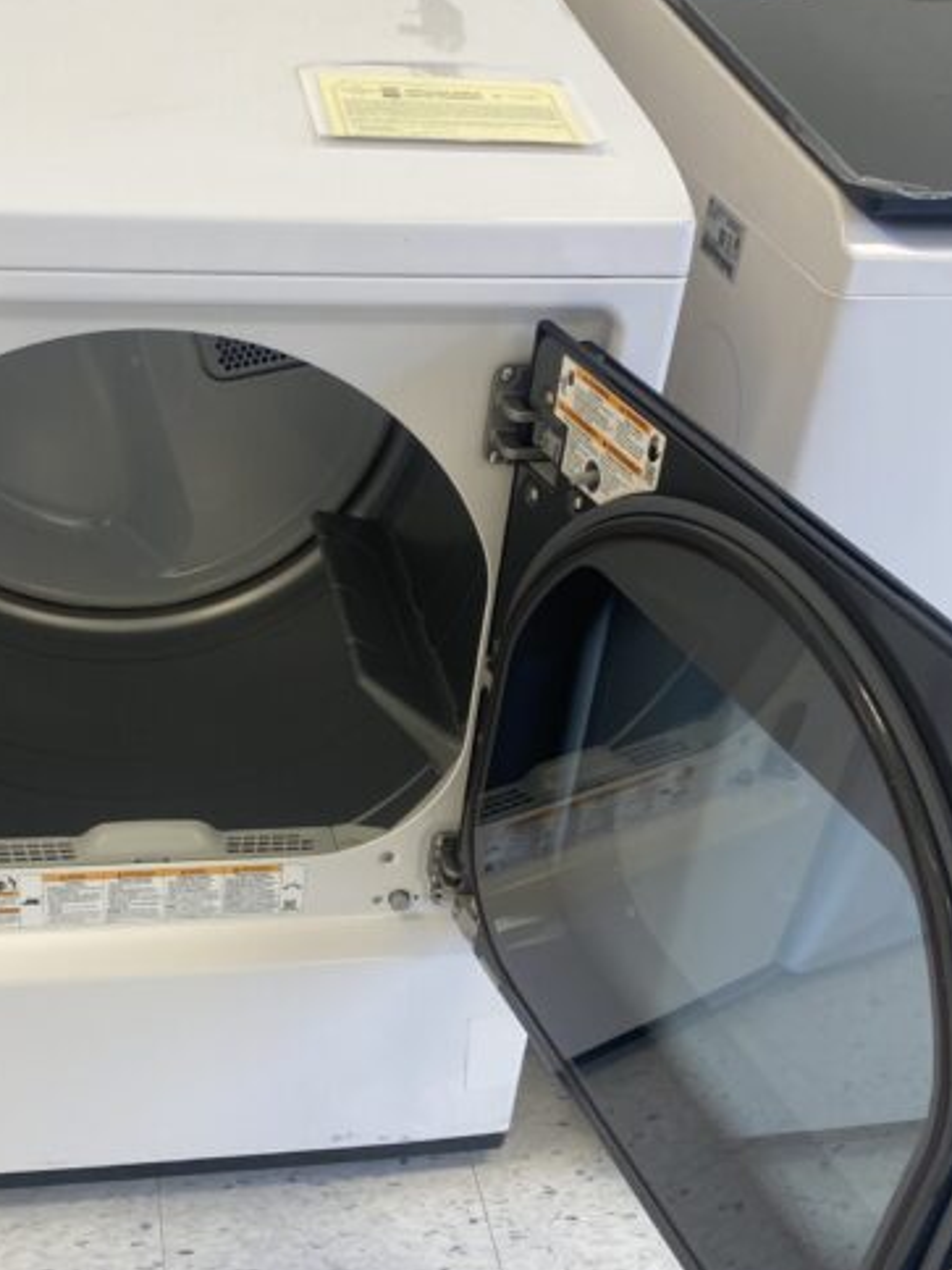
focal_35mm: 43
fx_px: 1577
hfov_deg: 33.3
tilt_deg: -37.0
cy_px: 766
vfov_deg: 43.6
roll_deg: -4.4
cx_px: 309
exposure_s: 1/64
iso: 40
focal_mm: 4.25
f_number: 1.8
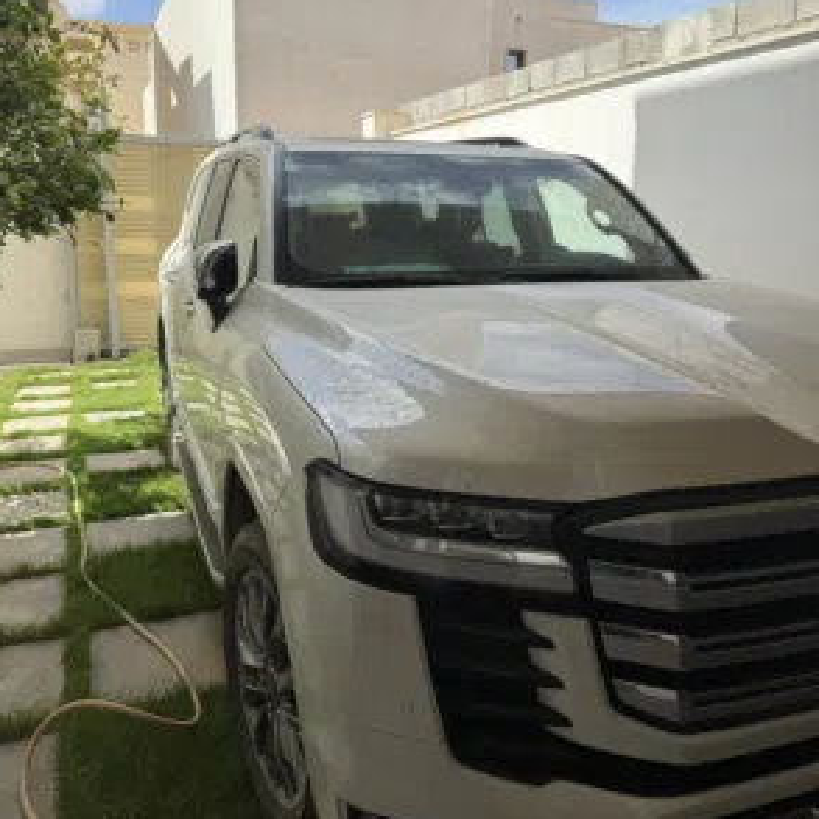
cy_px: 355
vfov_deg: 55.4
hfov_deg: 55.6
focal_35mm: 29
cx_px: 411
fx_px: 776
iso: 80
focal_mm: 6.76
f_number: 1.78
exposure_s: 1/2833
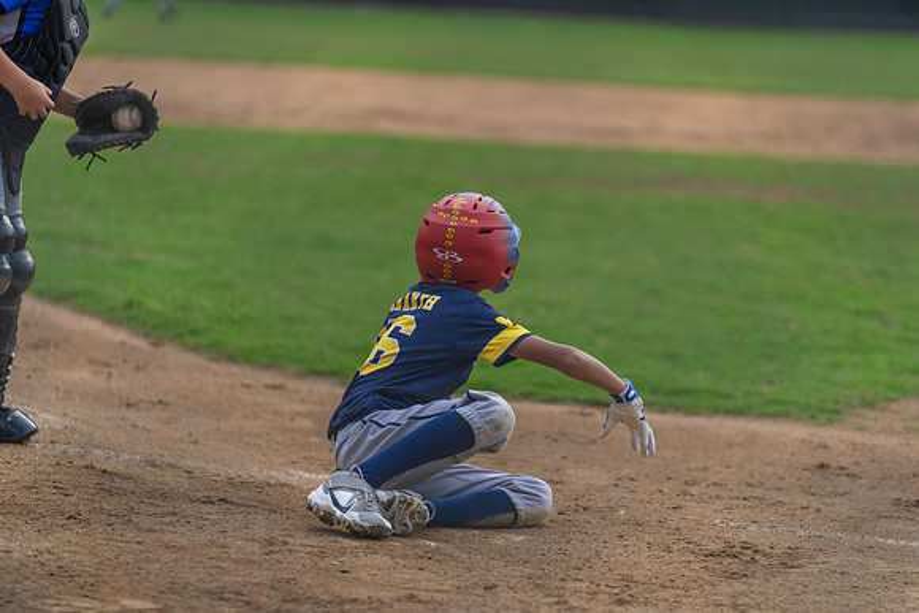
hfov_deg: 10.9
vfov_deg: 7.3
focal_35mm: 189
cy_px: 306
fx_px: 4826
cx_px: 460
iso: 1000
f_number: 2.8
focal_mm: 189
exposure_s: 1/1000
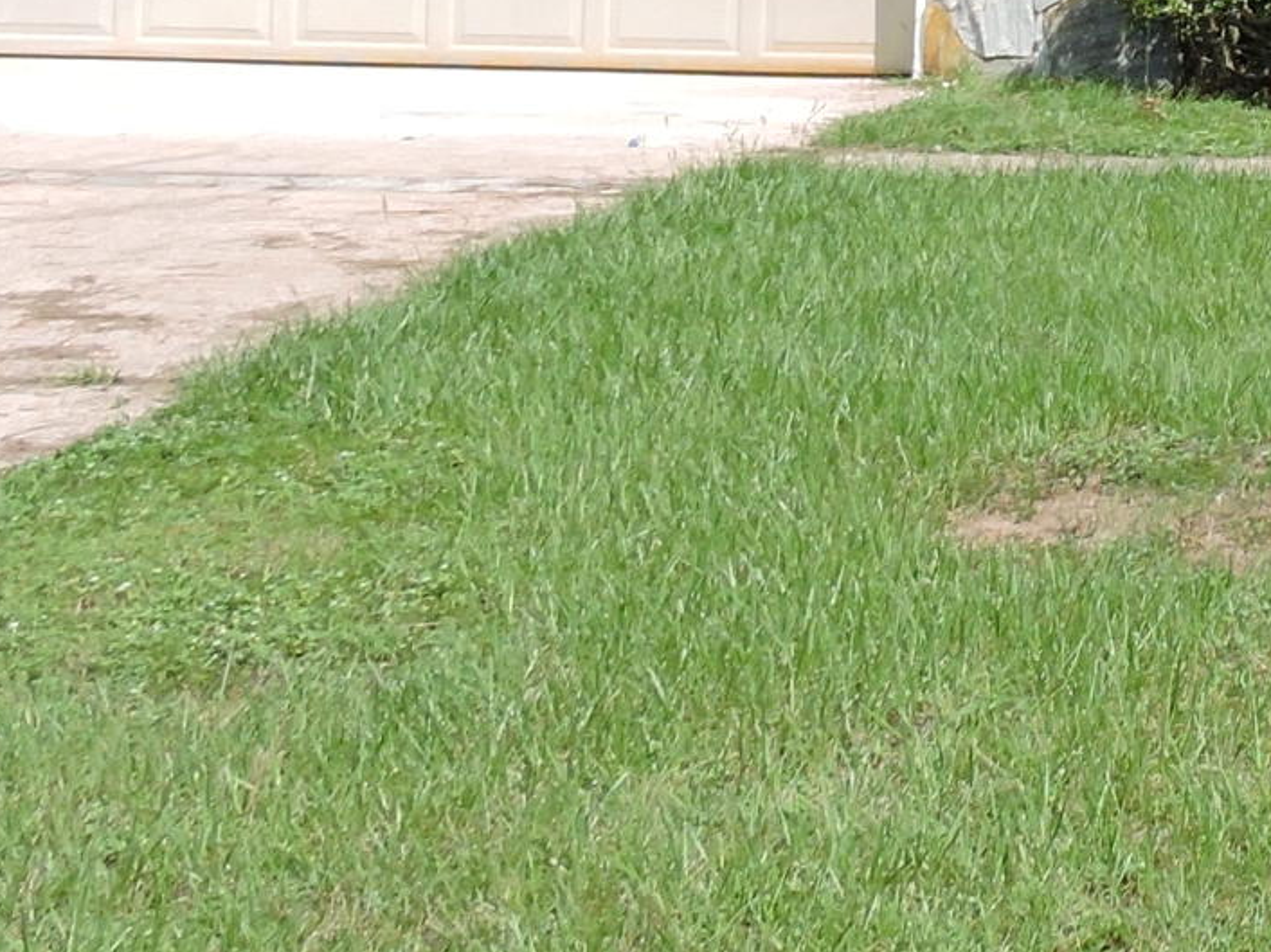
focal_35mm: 102
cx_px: 2000
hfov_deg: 17.1
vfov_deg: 13.8
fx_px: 3744
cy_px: -391
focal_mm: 4.3
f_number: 3.3
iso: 100
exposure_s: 1/800
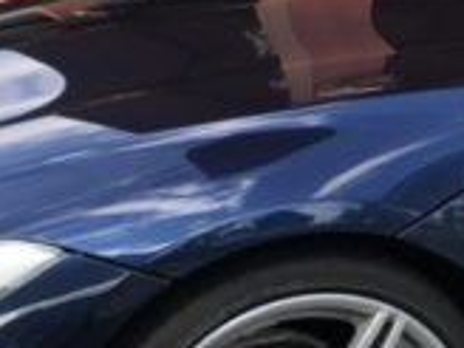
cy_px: 167
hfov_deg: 14.5
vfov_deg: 11.3
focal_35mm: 131
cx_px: 586
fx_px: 1756
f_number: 1.8
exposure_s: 1/317
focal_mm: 3.99
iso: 20
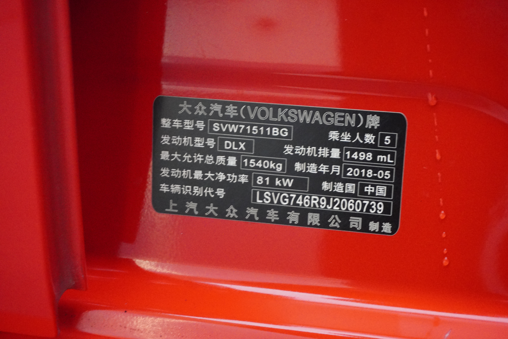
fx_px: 1058
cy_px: 170
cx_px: 254
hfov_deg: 27.0
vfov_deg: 18.2
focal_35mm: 75
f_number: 6.3
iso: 6400
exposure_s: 1/80
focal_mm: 50
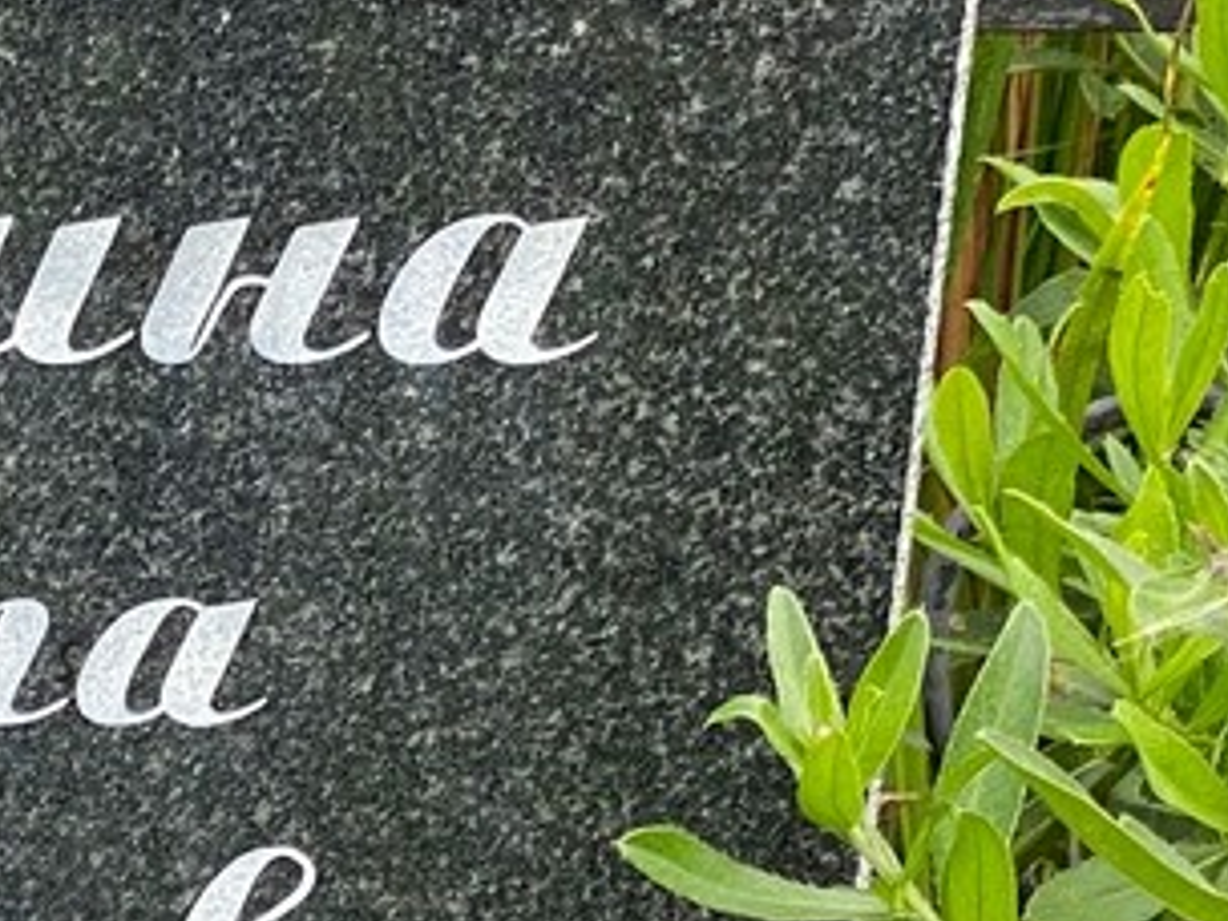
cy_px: 816
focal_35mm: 246
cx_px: -824
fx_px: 8727
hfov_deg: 7.8
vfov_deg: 6.0
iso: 20
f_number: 2
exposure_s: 1/251
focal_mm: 6
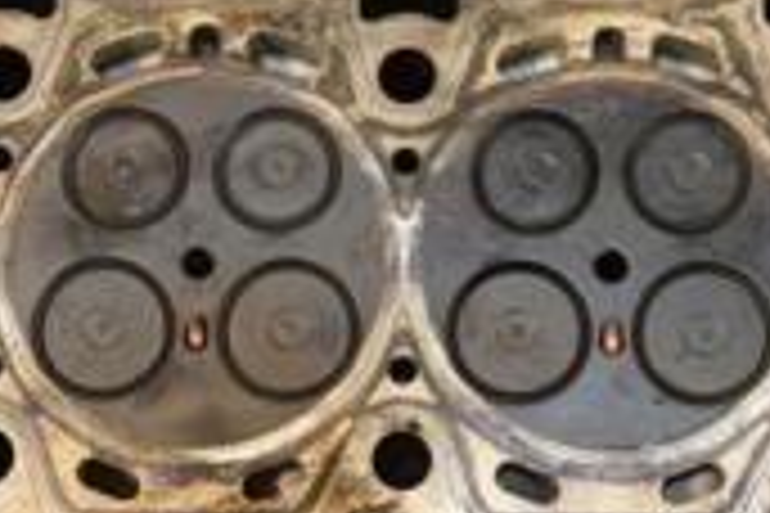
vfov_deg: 12.4
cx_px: 477
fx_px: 2369
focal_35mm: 111
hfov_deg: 18.4
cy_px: 297
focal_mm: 21
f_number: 5
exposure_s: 1/200
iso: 800
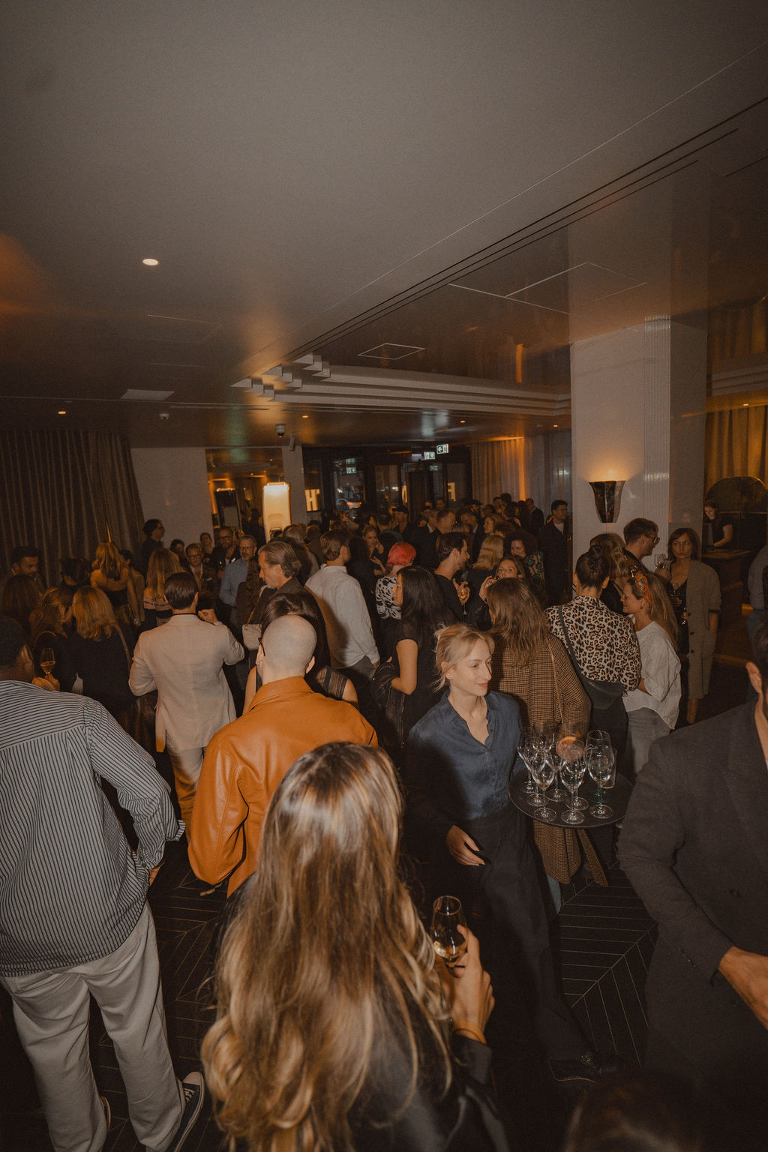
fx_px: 512
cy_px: 576
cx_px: 384
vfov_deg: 96.7
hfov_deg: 73.7
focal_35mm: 16
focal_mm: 16
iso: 1000
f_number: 2.8
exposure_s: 1/125
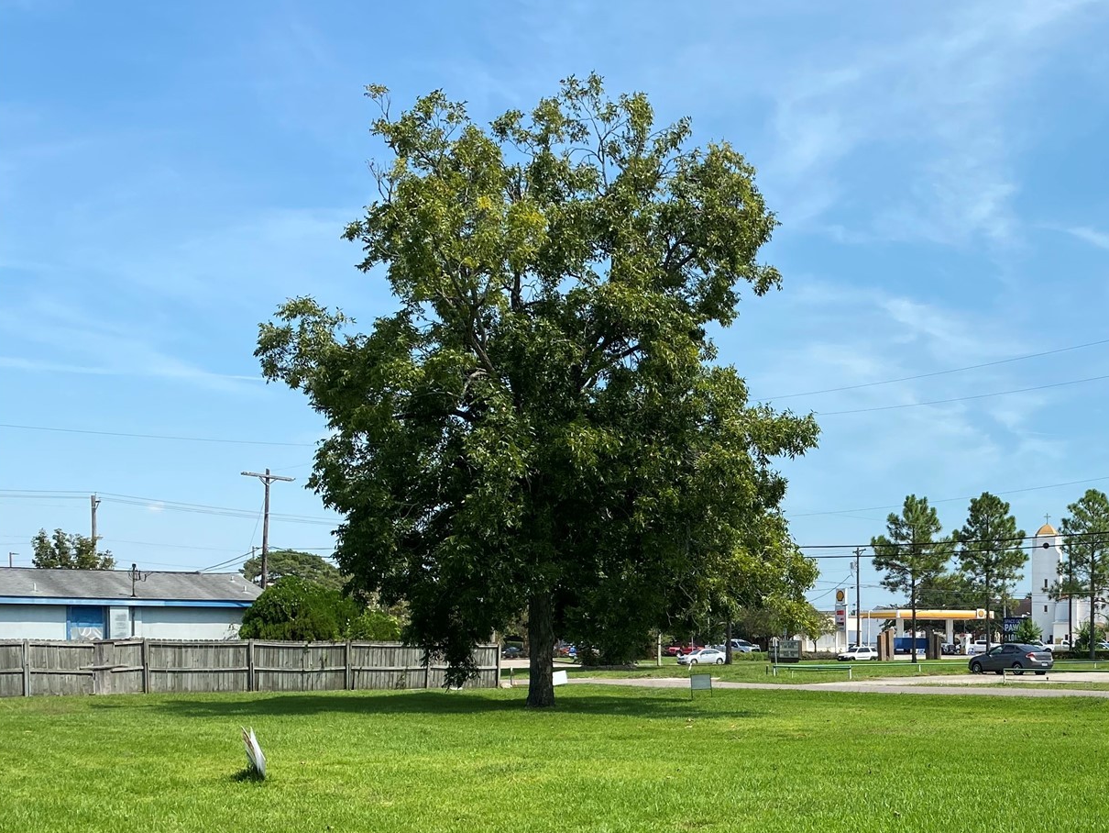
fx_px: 1410
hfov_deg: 40.6
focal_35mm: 44
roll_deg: +0.0
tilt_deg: -2.4
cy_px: 675
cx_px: 930
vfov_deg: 31.9
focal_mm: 4.25
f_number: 1.8
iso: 32
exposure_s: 1/2571
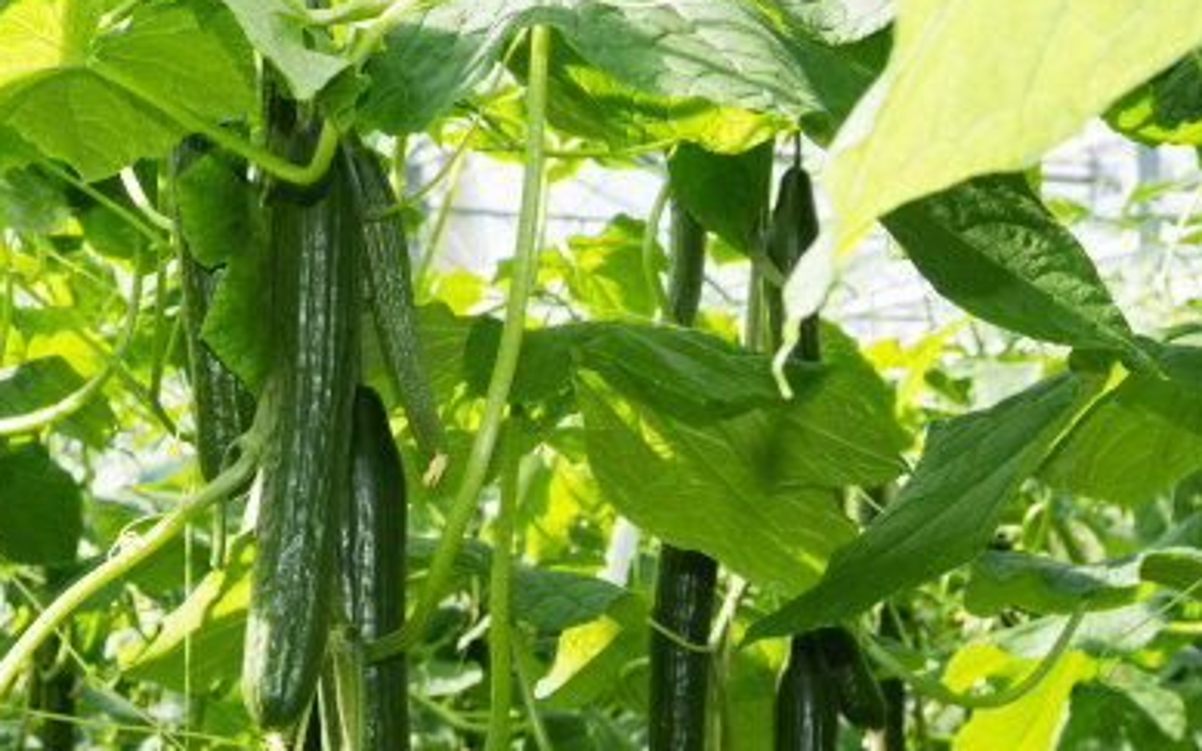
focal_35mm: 77
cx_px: 287
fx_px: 2522
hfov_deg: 26.4
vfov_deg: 16.9
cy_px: 541
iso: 250
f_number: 6.3
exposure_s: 1/200
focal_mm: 32
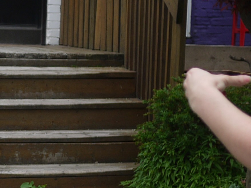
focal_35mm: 182
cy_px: 123
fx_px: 1319
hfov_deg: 10.2
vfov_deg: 8.2
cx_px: -205
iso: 100
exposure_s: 1/800
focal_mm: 20
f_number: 1.8
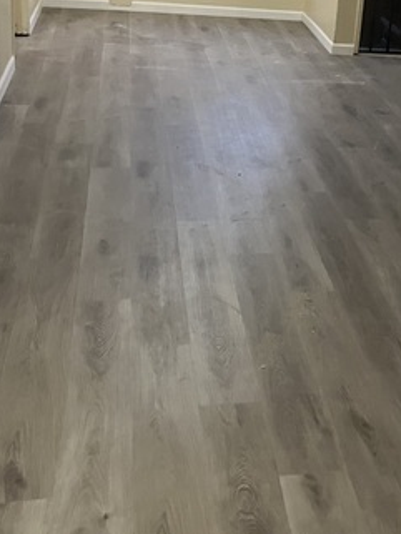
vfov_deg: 34.4
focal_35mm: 54
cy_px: 102
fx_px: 834
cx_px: 353
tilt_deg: -15.1
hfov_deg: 26.3
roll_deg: -4.9
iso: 400
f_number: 1.6
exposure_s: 1/40
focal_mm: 5.1
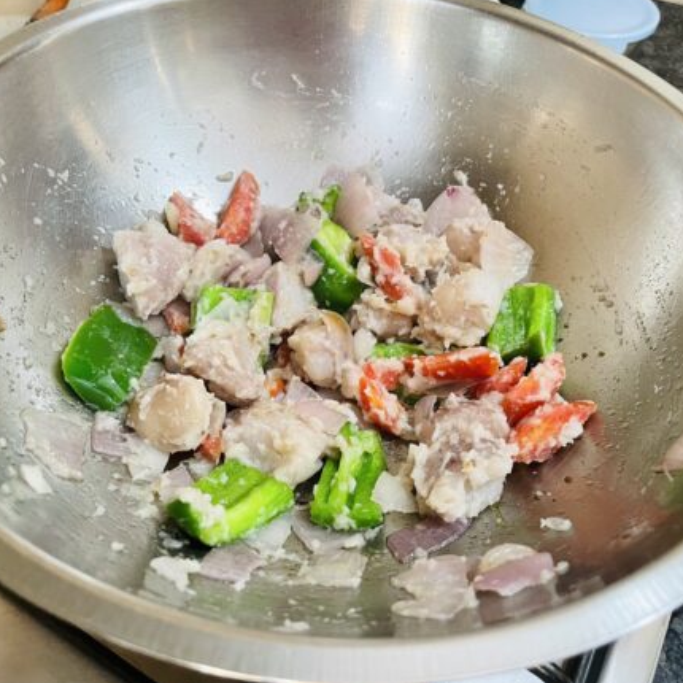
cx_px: 340
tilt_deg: -47.6
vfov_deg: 52.5
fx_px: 692
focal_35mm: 31
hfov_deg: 52.5
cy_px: 341
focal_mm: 4.2
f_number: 1.6
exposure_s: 1/50
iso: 250
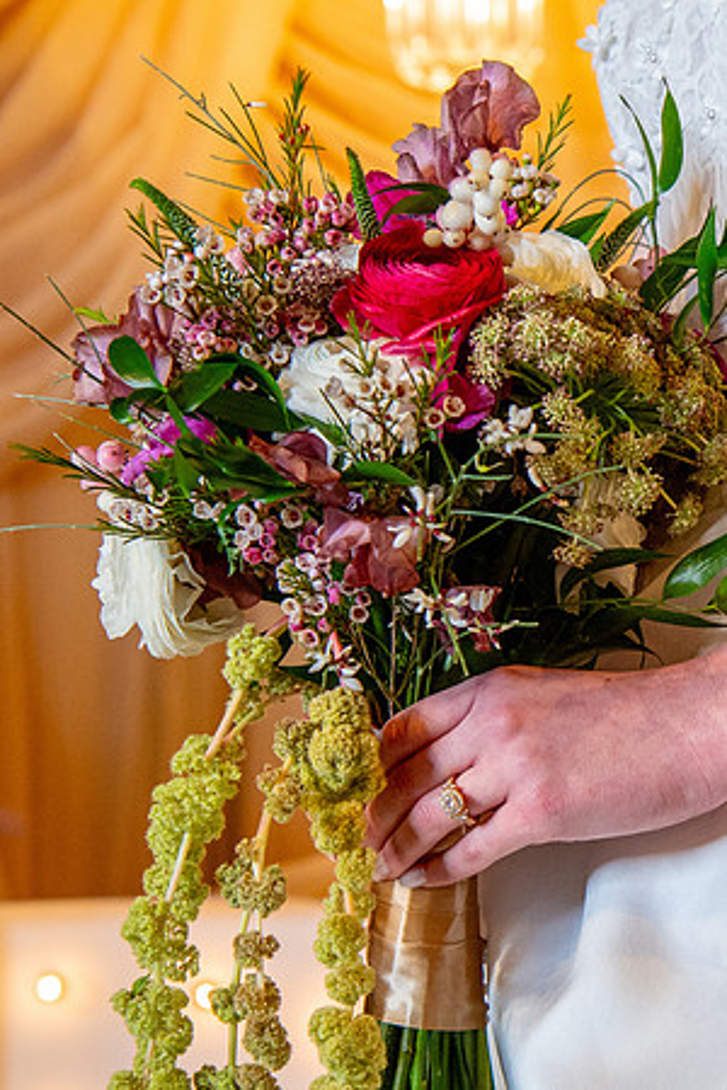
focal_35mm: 100
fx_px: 3028
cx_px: 899
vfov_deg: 20.3
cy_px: 756
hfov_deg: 13.3
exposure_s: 1/320
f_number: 5
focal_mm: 48
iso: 2000
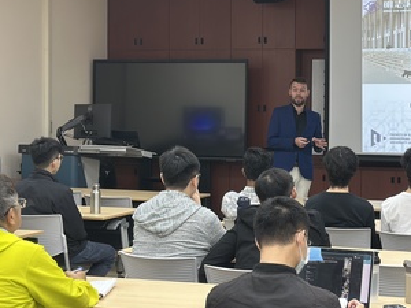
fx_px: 950
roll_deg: -0.1
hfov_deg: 24.2
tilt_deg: -2.2
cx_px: 288
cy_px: 127
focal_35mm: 80
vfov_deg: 18.4
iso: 160
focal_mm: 6.86
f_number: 1.78
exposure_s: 1/120
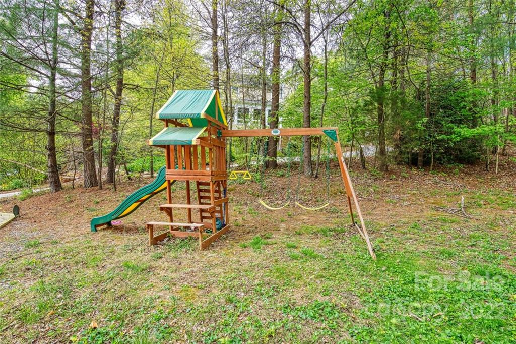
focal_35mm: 19
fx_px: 272
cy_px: 172
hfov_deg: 86.9
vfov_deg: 64.5
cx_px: 258
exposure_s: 1/40
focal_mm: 19
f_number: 11
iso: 400
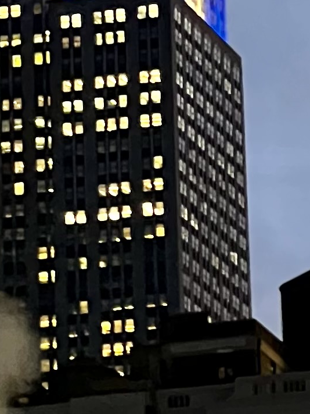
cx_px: -318
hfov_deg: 3.4
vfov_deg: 4.5
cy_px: -181
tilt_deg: +21.7
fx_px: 5206
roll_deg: -0.5
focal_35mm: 436
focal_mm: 9
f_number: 2.8
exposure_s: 1/40
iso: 800
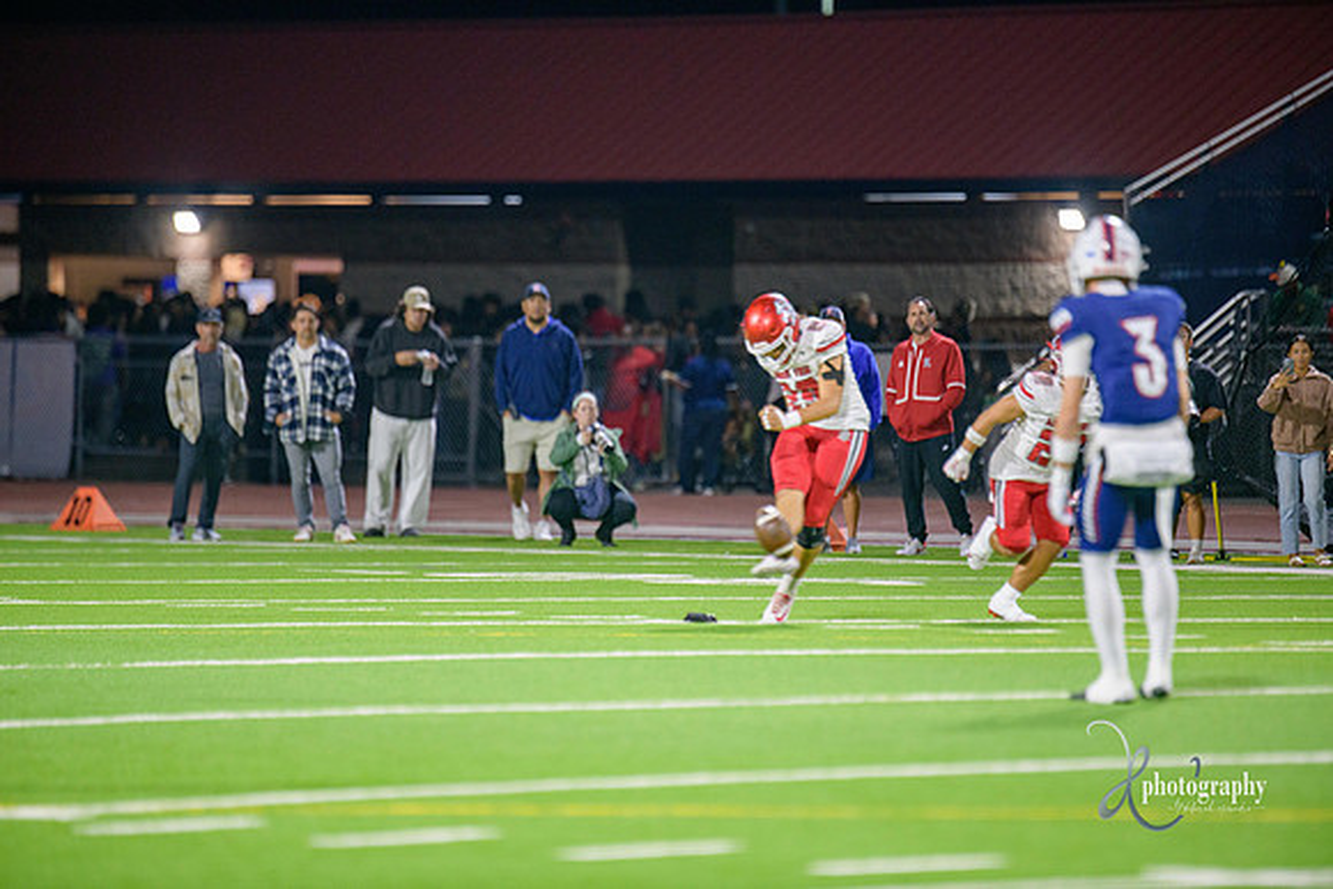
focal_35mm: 300
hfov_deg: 6.9
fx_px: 11110
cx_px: 666
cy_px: 444
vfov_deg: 4.6
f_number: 2.8
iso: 2000
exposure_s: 1/250
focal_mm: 300
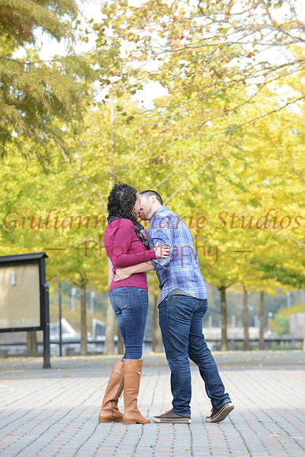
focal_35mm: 160
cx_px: 152
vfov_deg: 12.8
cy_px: 228
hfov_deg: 8.6
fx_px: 2032
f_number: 8
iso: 500
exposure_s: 1/250
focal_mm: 160
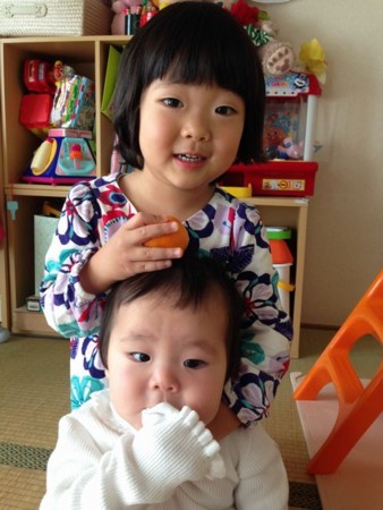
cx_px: 192
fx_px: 486
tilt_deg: -9.2
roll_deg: -2.7
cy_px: 255
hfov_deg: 43.0
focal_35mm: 33
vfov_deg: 55.3
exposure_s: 1/40
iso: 64
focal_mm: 4.12
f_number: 2.4
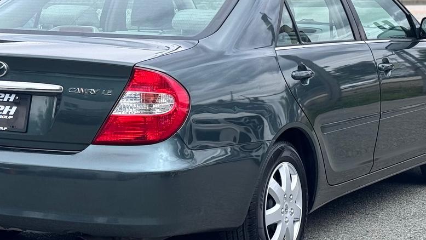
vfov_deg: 14.0
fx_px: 972
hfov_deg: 24.7
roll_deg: +1.1
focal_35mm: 86
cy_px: 79
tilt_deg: -3.0
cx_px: 162
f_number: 1.78
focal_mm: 6.76
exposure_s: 1/1923
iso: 64
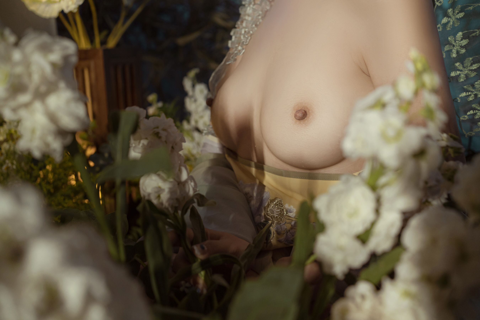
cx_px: 240
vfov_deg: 37.9
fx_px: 467
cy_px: 160
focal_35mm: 35
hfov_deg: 54.4
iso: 640
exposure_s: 1/40
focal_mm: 35
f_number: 3.5
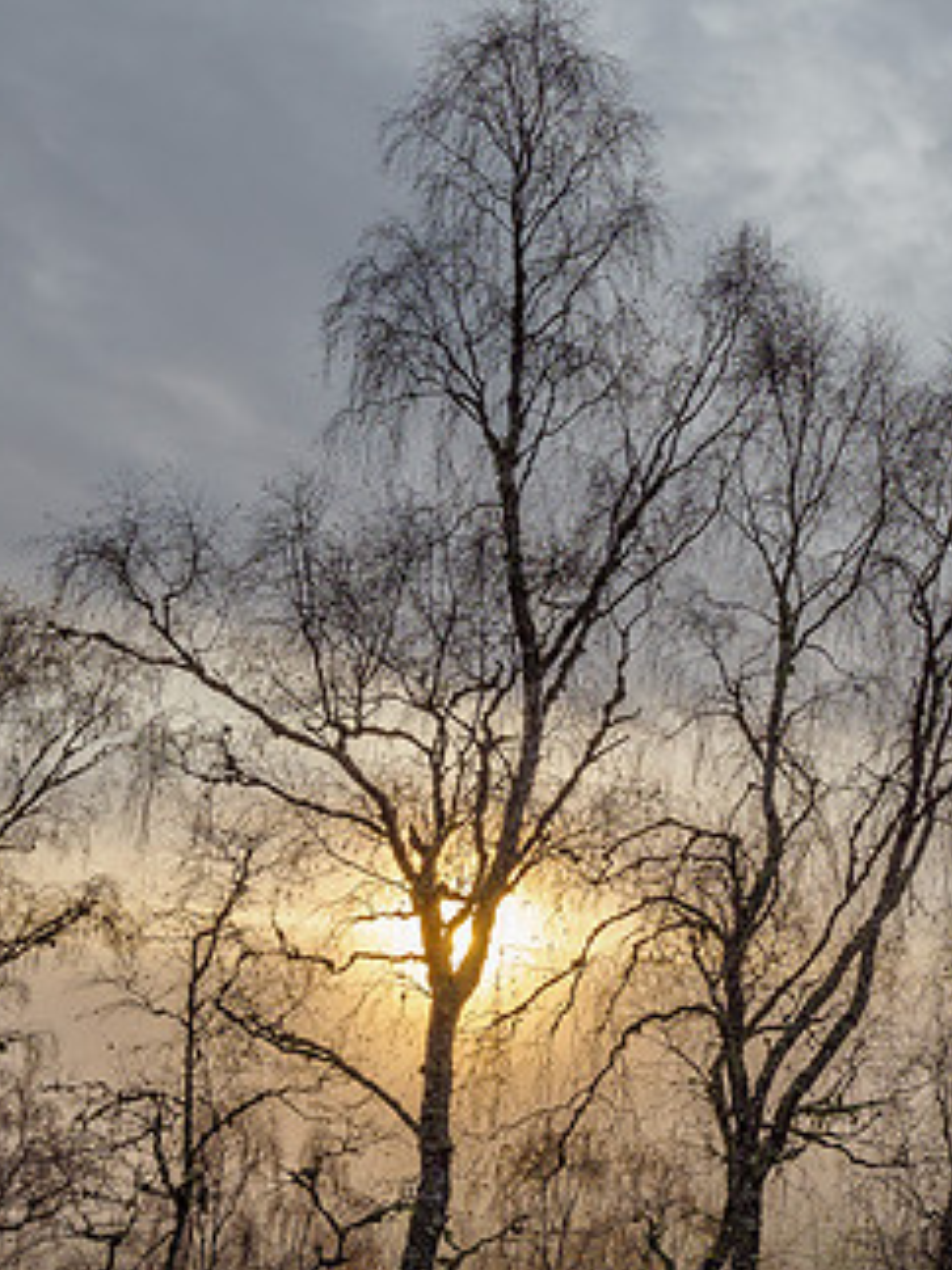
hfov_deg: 26.8
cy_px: 786
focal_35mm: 52
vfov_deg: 36.6
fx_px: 1908
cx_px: 905
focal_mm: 14
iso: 200
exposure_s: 1/60
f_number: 7.1
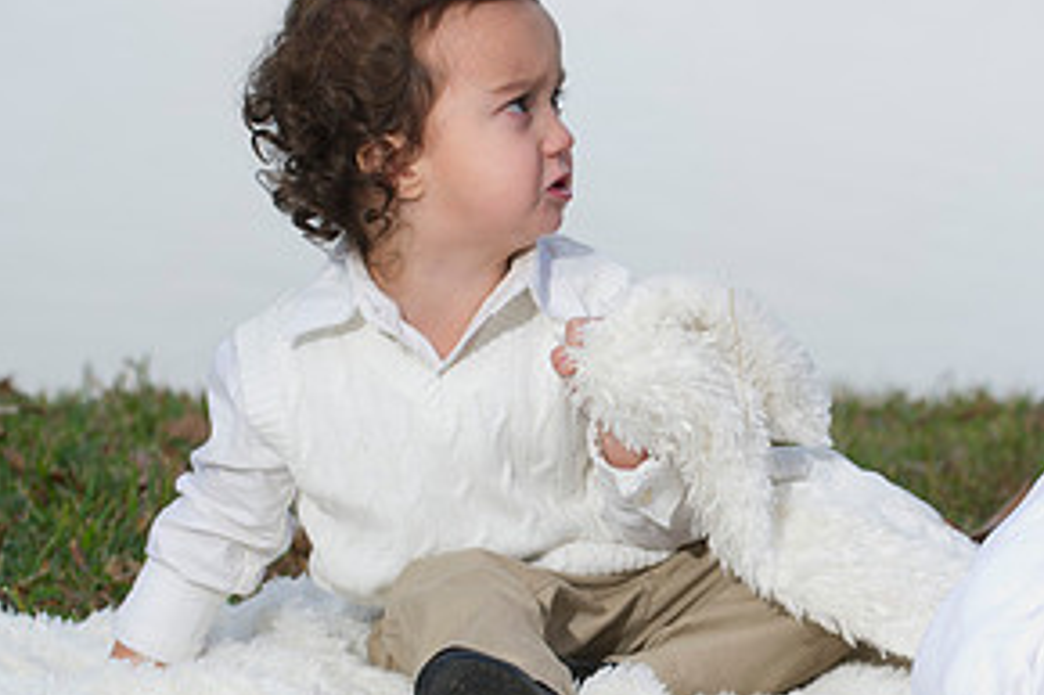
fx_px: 6956
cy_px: 349
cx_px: 918
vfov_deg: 5.7
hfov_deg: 8.6
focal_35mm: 240
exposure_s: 1/200
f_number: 5.6
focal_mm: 120
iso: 250
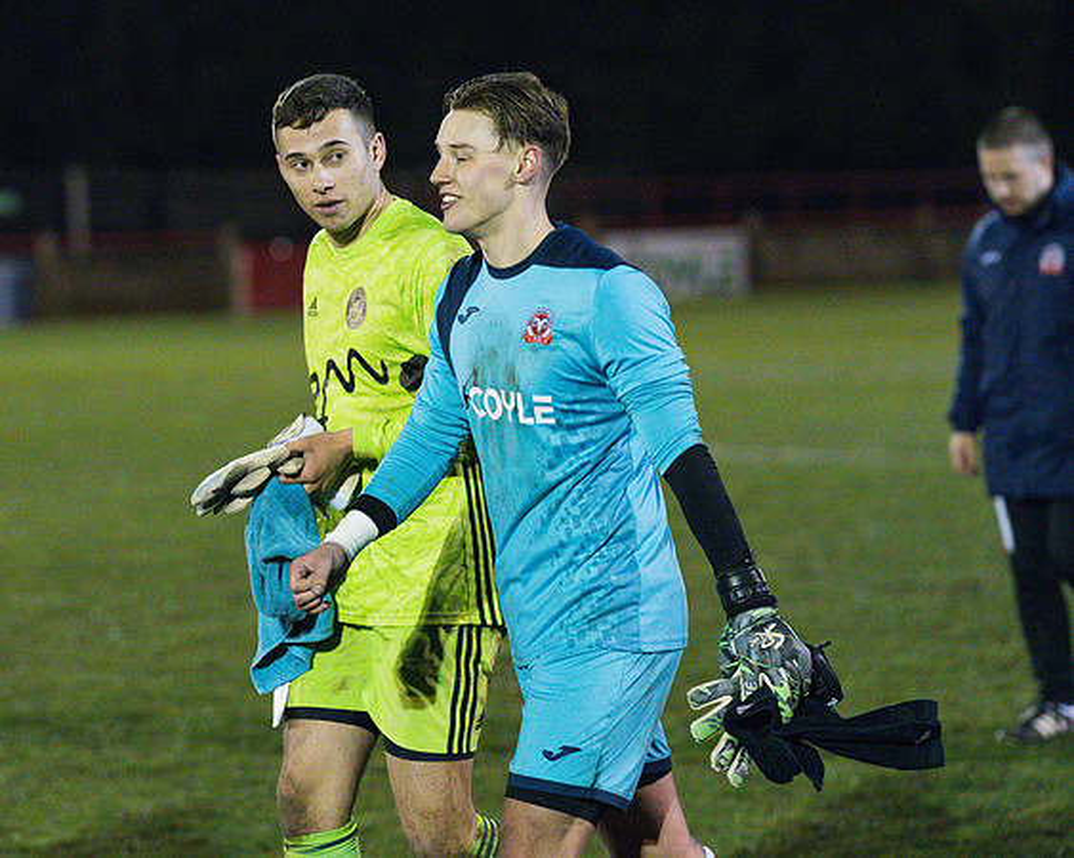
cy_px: 367
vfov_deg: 8.6
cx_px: 378
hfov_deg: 10.7
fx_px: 5728
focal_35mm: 180
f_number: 2.8
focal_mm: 135
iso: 6400
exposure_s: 1/1000
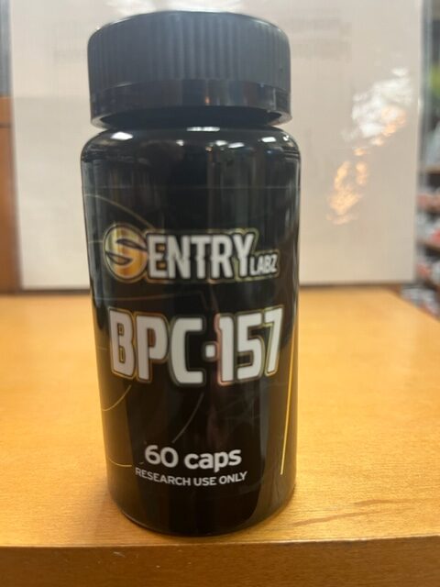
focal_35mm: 26
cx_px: 220
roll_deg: +0.0
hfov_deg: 53.1
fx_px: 441
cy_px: 294
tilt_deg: -13.6
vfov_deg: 67.3
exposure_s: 1/60
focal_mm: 5.1
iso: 125
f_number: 1.6
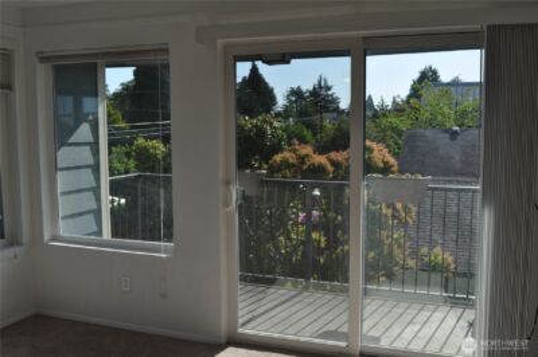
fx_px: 538
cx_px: 269
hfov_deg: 53.2
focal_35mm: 36
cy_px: 178
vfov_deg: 36.8
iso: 200
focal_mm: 24
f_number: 8
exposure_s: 1/250
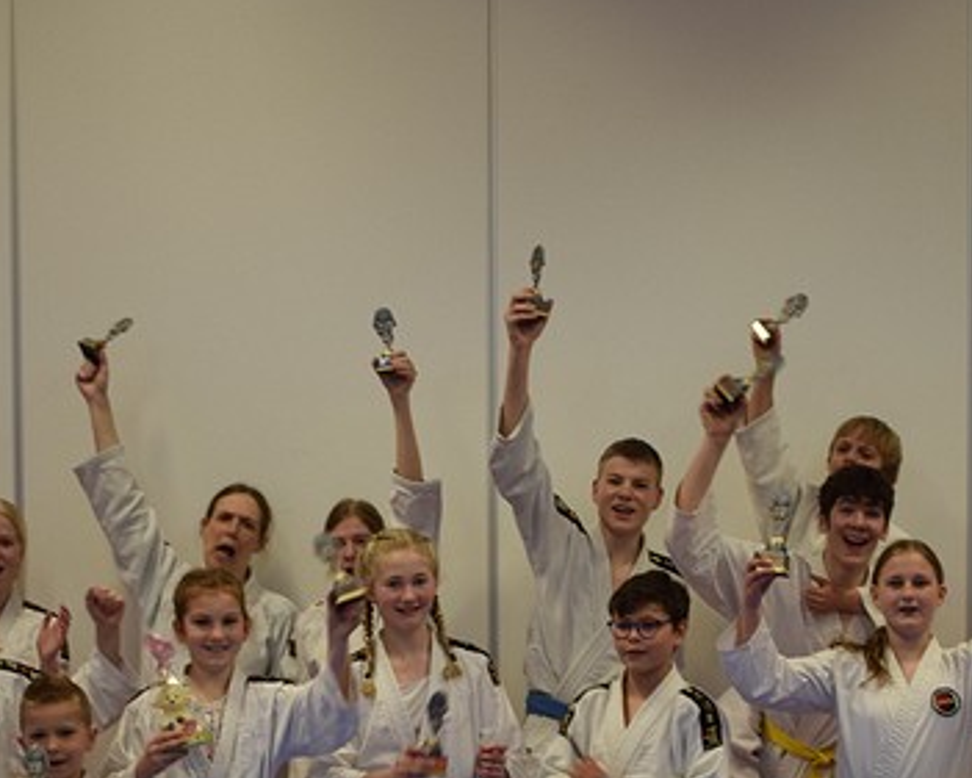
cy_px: 684
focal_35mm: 90
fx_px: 2596
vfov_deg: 16.8
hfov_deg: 21.2
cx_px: 529
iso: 500
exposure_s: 1/60
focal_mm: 25
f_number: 4
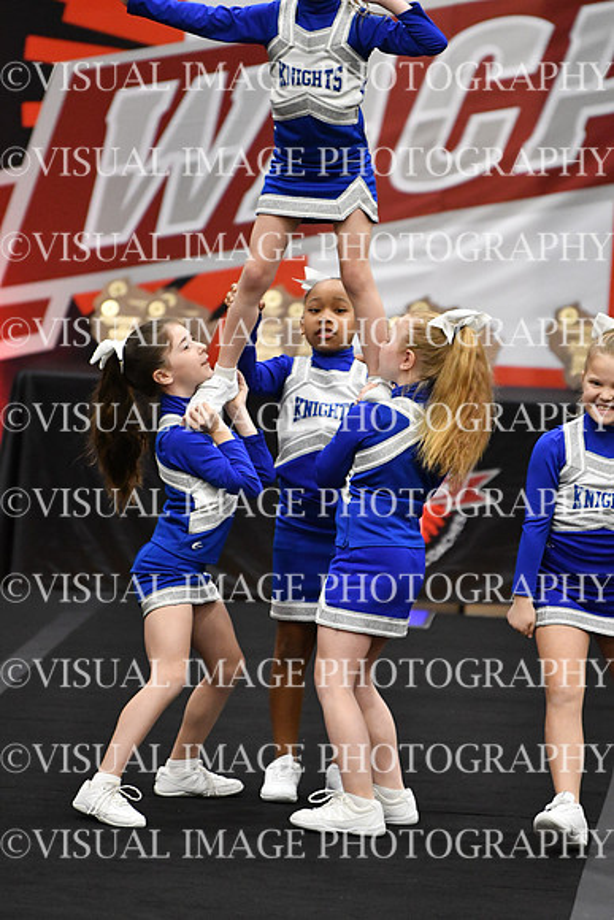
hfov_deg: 4.6
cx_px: 307
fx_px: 7670
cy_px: 460
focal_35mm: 300
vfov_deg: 6.9
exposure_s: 1/800
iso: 5000
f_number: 2.8
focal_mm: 200
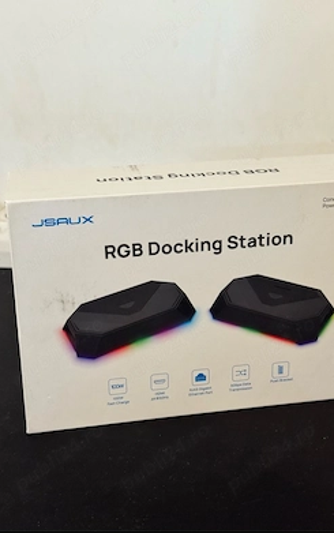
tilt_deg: -19.0
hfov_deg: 24.9
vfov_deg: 38.8
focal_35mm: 52
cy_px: 262
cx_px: 192
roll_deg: +1.2
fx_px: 756
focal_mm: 6.76
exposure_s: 1/50
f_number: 1.78
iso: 200
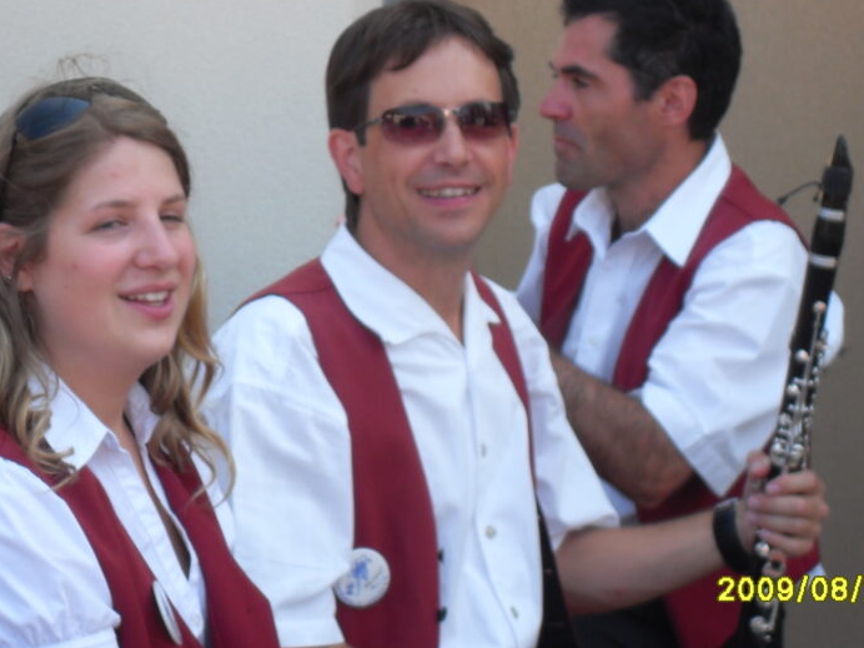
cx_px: 333
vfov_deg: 9.8
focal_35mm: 151
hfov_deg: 13.1
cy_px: 204
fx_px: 3769
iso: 80
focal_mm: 18.1
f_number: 5.2
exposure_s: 1/90
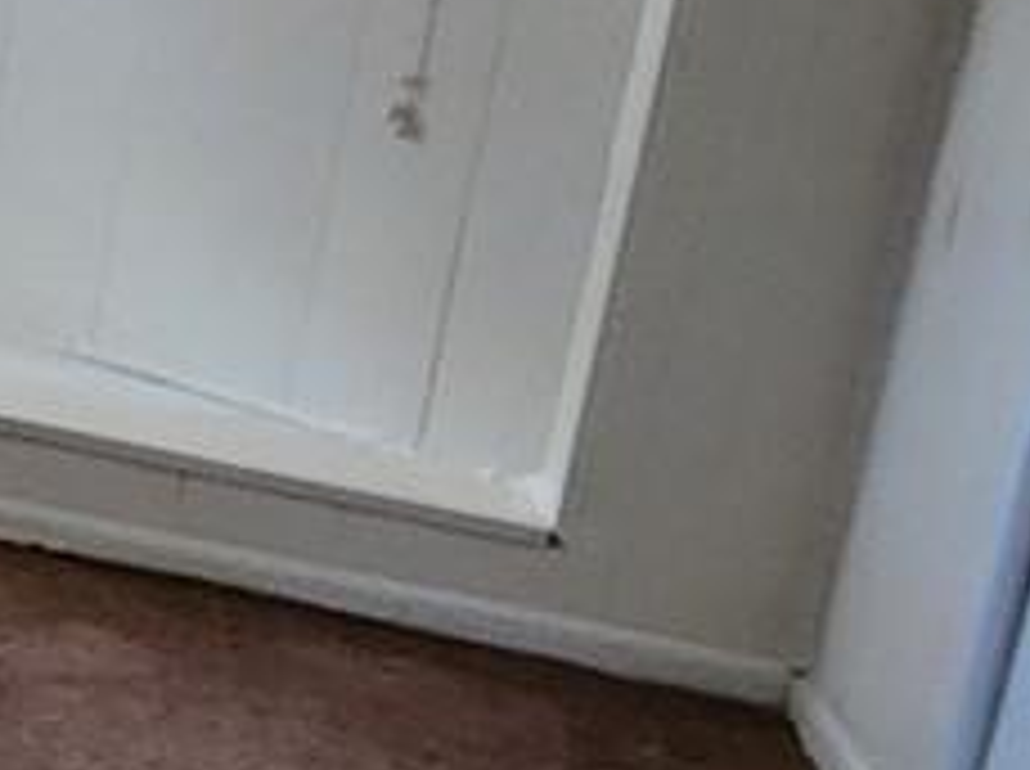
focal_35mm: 91
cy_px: -108
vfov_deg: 15.7
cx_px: -2100
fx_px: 2703
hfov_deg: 11.3
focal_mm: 2.2
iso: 400
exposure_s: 1/30
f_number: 2.2
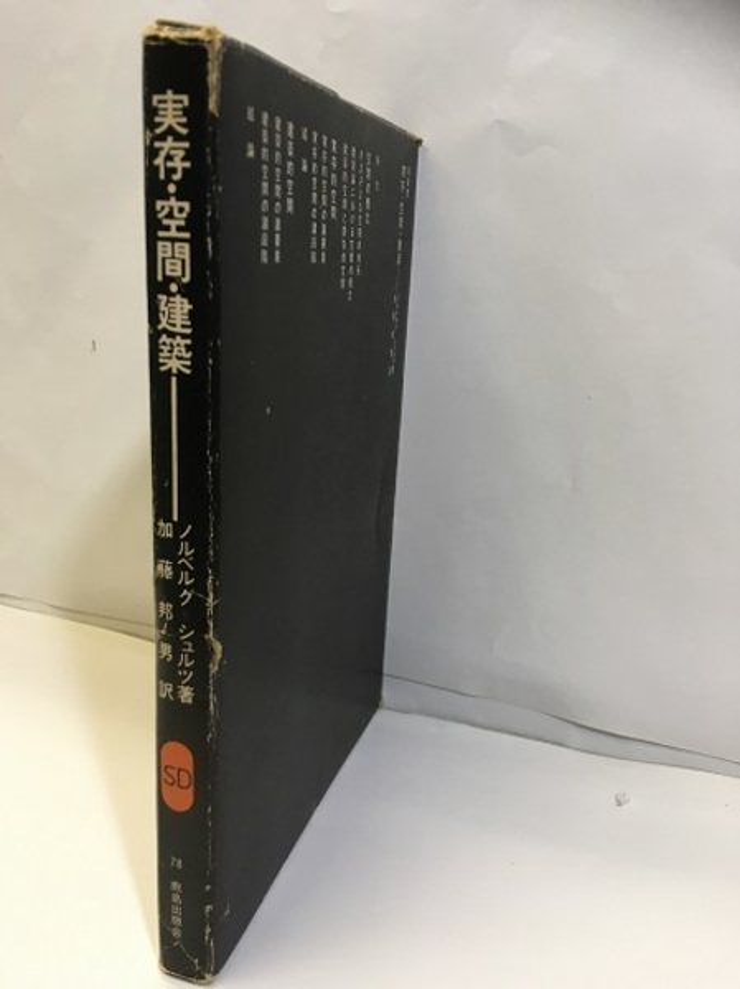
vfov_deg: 61.7
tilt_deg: -14.8
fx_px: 828
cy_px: 494
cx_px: 370
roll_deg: -2.6
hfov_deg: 48.2
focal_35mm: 29
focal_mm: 4.15
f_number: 2.2
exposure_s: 1/33
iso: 100
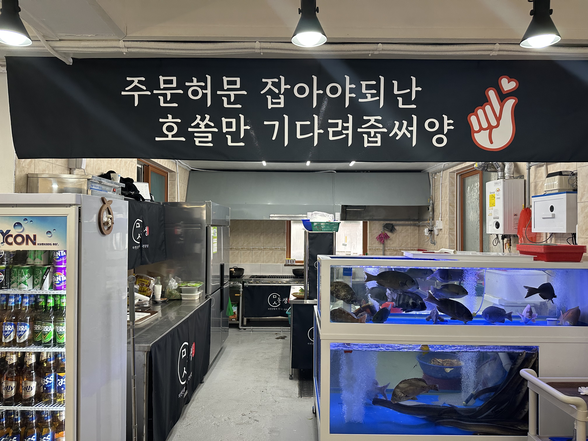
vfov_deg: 56.8
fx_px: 408
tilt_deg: +0.7
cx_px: 294
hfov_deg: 71.6
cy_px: 220
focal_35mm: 24
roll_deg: -0.5
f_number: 1.78
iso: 200
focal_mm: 6.86
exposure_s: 1/120
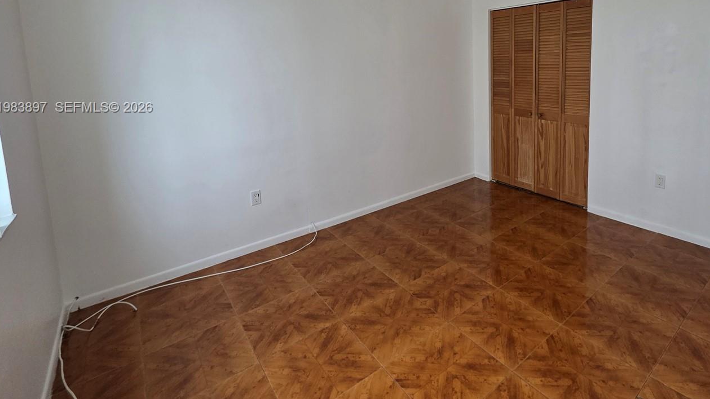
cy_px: 108
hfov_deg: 91.4
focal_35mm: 18
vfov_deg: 58.4
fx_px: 339
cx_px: 428
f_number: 1.9
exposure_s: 1/120
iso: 250
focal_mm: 2.2
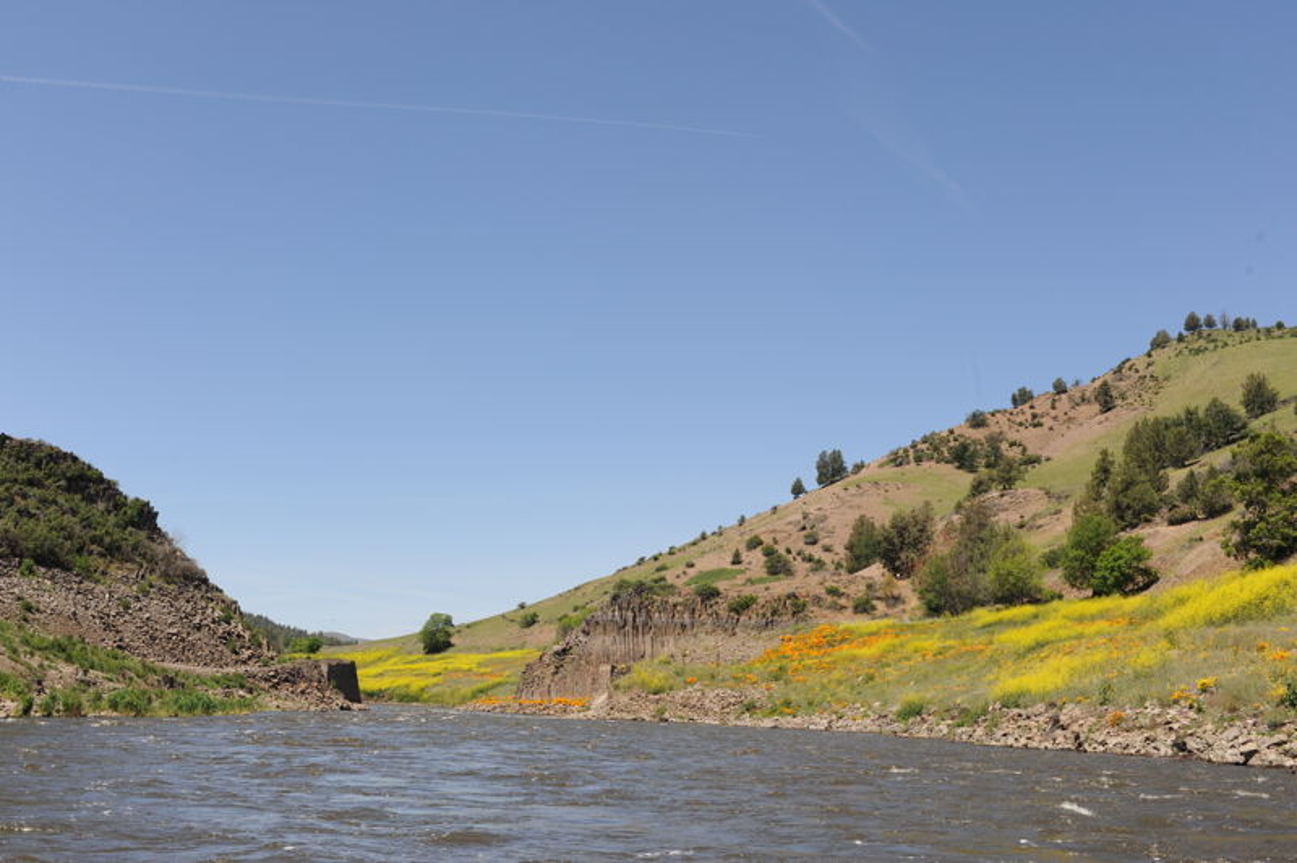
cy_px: 432
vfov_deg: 37.8
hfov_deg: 54.5
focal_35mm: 35
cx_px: 648
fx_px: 1260
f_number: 11
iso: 250
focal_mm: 35
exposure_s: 1/320
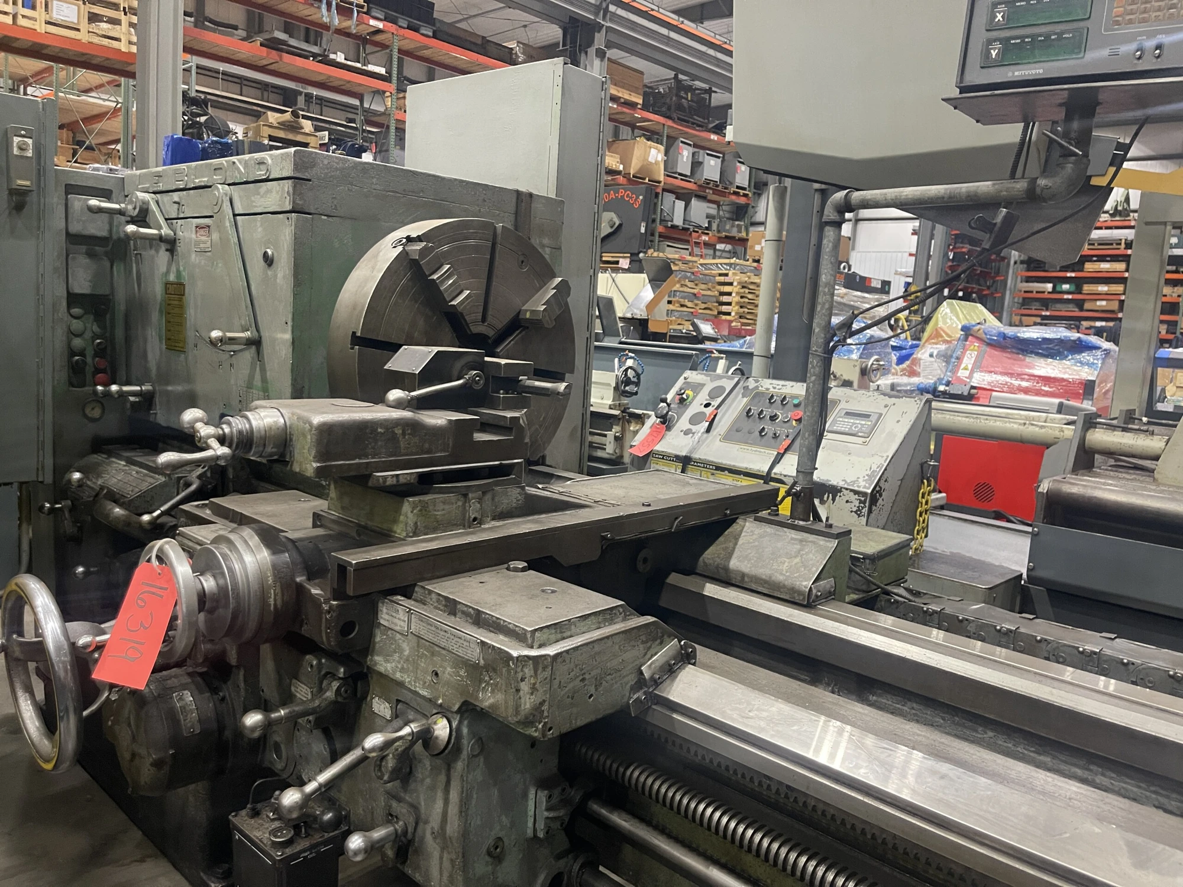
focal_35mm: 25
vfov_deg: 54.9
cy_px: 444
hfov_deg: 69.4
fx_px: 854
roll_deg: -4.9
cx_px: 592
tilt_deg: -7.6
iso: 400
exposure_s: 1/60
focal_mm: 5.1
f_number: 1.6
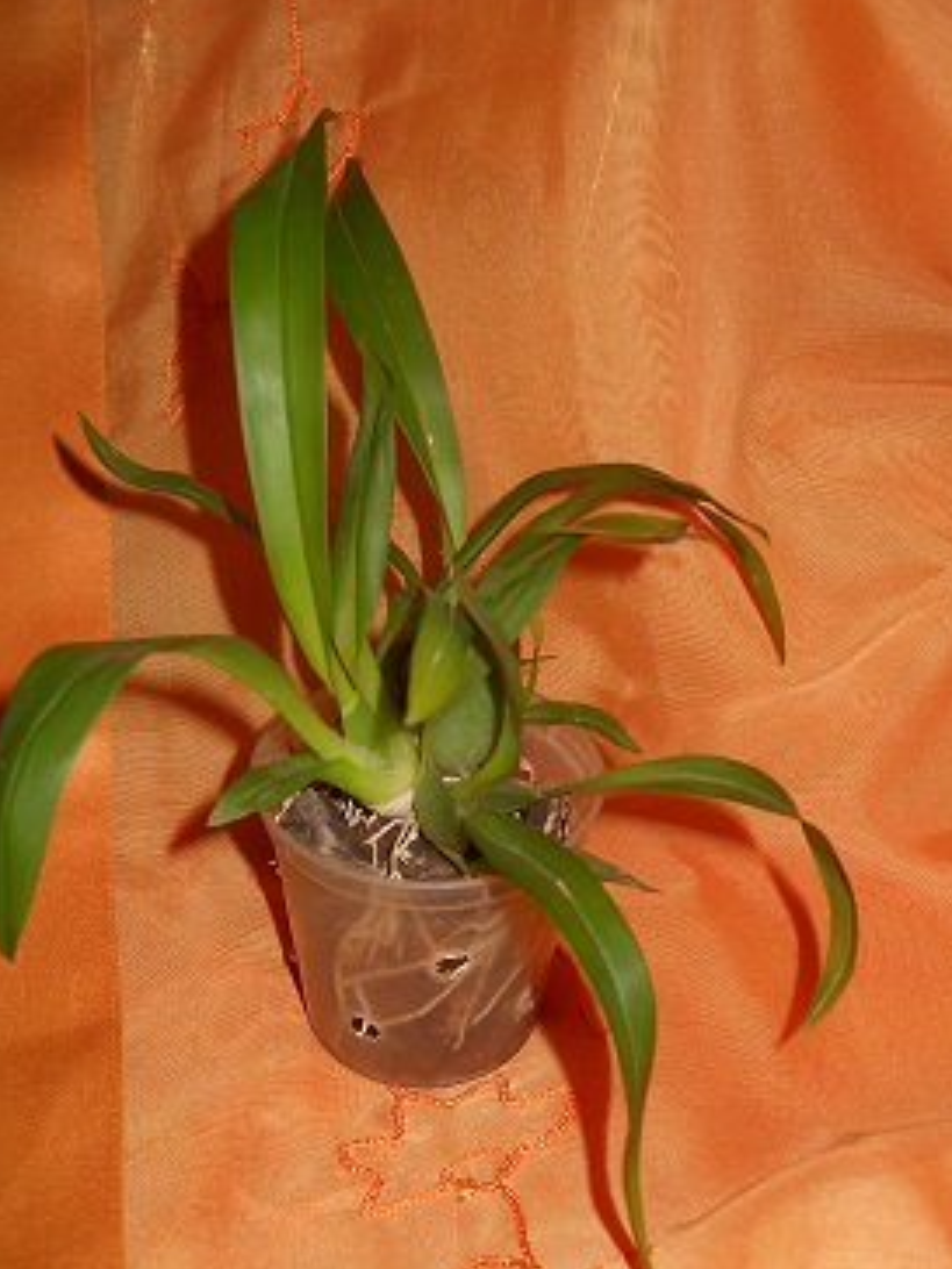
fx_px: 1650
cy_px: 662
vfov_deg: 42.1
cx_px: 457
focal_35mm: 45
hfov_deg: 32.2
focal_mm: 6.72
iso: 80
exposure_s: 1/30
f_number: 3.1
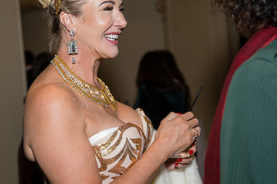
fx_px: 538
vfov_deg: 19.4
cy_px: 56
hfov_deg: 28.9
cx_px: 140
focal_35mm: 70
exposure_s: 1/200
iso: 1000
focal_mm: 48
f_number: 3.2
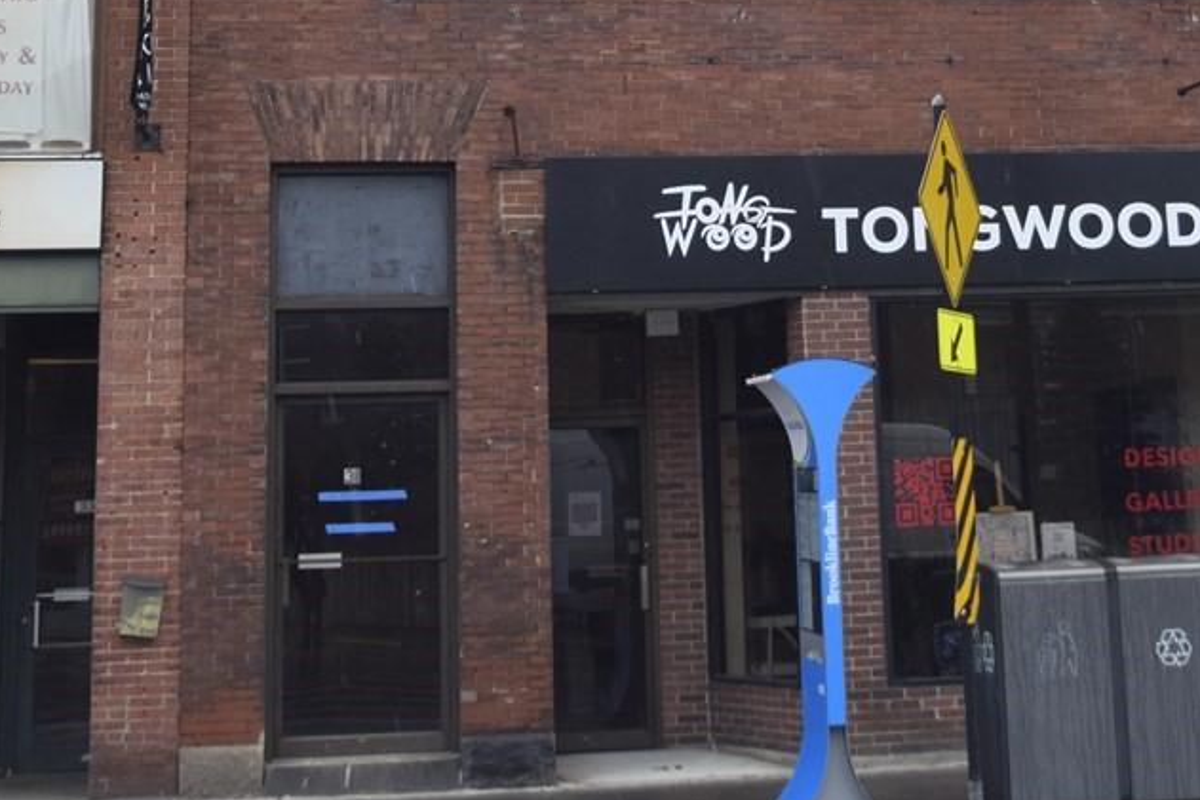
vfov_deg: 17.5
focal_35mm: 73
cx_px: 721
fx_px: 2434
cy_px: -255
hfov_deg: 27.6
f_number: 7.1
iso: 400
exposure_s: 1/200
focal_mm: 20
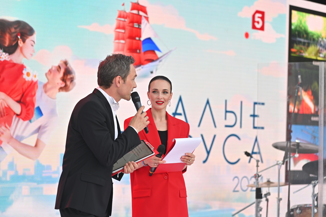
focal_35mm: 94
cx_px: 163
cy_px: 108
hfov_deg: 21.7
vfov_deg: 14.5
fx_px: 851
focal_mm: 94
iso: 100
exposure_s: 1/250
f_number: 2.7
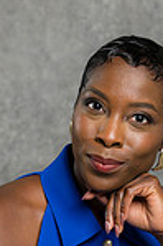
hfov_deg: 5.3
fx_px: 1749
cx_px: 127
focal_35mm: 257
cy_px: 337
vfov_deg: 7.9
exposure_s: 1/200
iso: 125
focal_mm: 85
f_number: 5
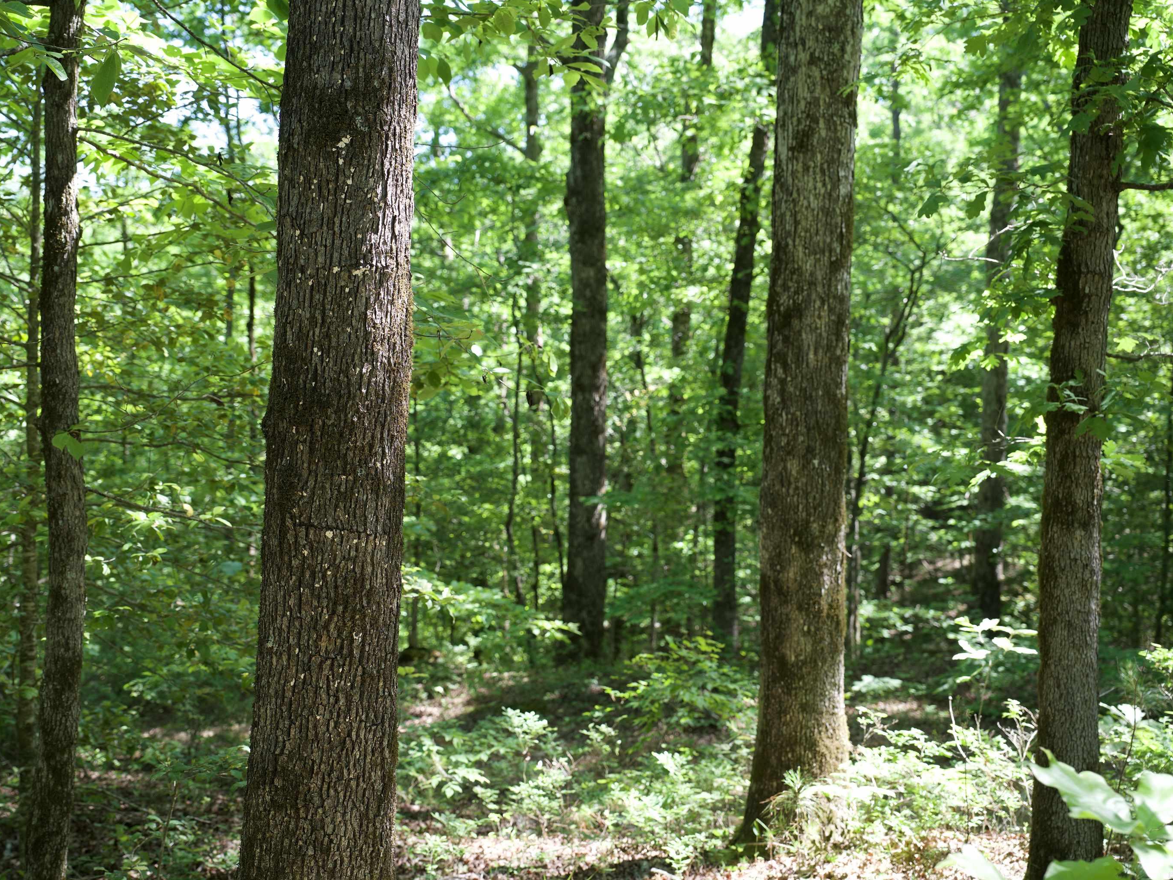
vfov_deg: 28.6
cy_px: 439
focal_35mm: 51
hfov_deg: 37.5
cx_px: 550
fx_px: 1728
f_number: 4
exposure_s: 1/60
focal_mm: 47
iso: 125
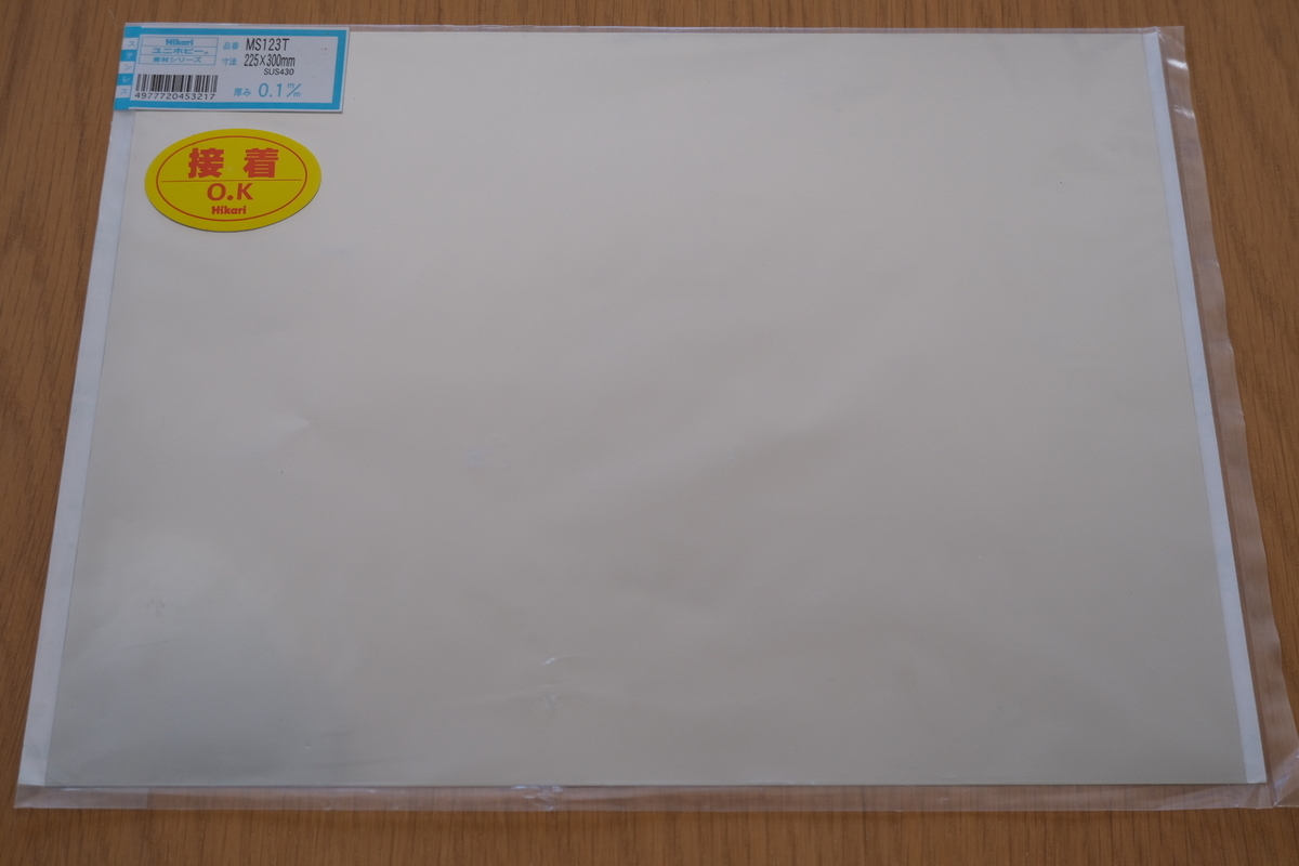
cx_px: 650
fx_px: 1588
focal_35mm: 44
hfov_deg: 44.5
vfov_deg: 30.5
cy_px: 433
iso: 500
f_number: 4.5
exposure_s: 1/100
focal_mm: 29.6
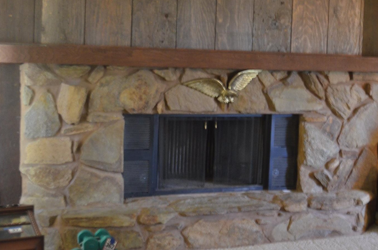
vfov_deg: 24.7
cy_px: 69
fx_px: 566
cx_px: 258
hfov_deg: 36.5
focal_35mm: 54
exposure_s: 1/10
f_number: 4
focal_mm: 24
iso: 1600
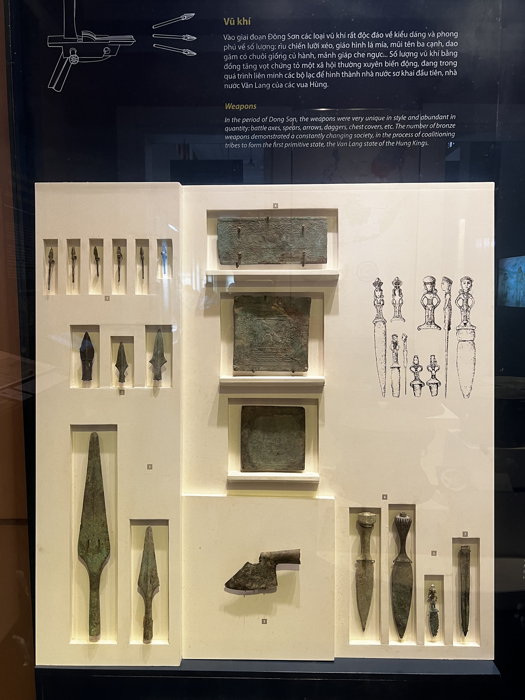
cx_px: 262
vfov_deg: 67.3
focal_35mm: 26
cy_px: 350
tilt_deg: -5.9
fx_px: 526
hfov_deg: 53.1
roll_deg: -0.3
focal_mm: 5.7
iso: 160
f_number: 1.5
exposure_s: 1/50
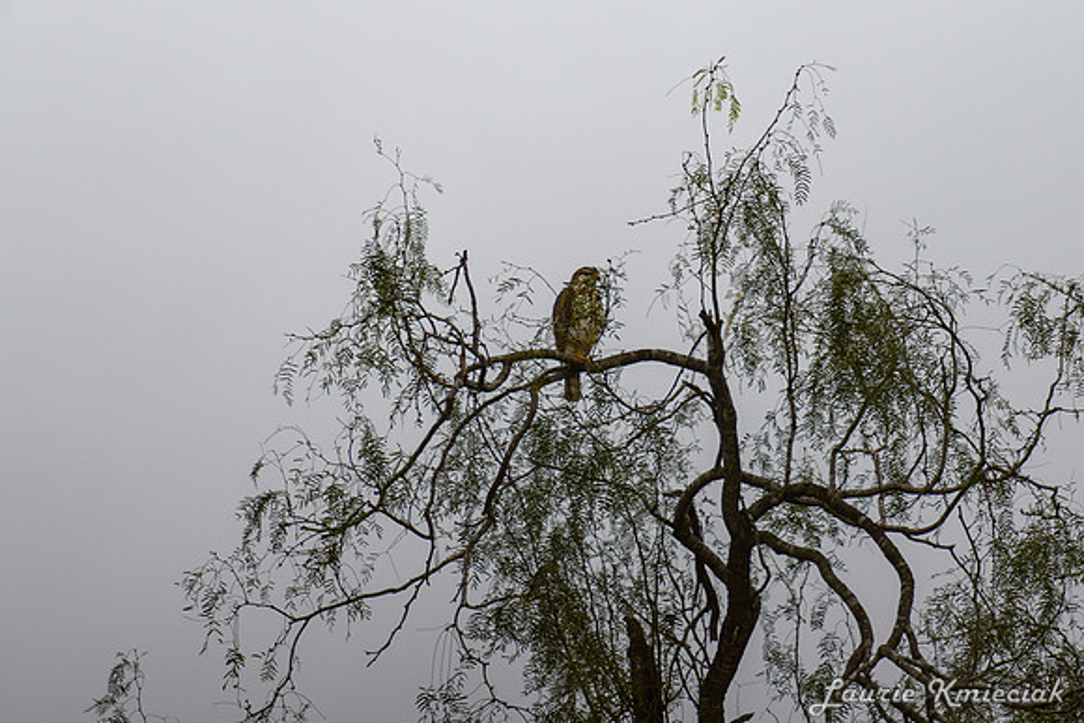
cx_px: 561
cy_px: 381
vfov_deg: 3.6
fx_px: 11439
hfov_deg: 5.4
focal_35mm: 380
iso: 100
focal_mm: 200
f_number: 2.8
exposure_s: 1/1000
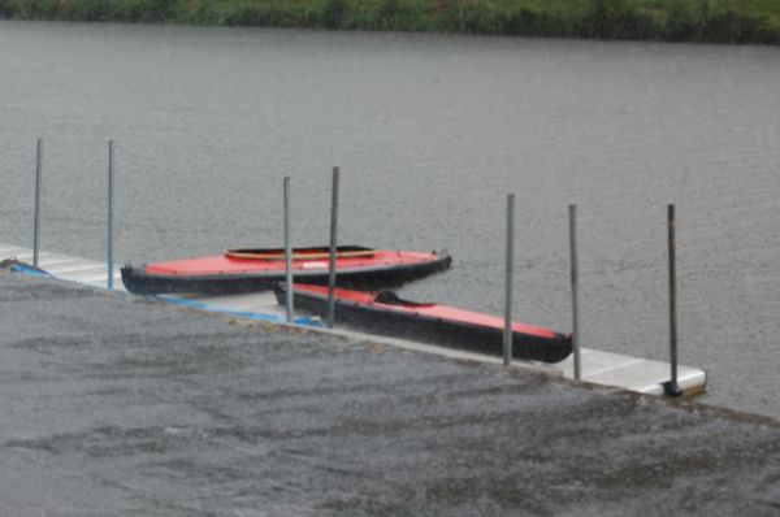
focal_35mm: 82
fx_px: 1785
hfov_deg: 24.7
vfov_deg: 16.5
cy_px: 258
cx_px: 390
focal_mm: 55
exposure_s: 1/250
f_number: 8
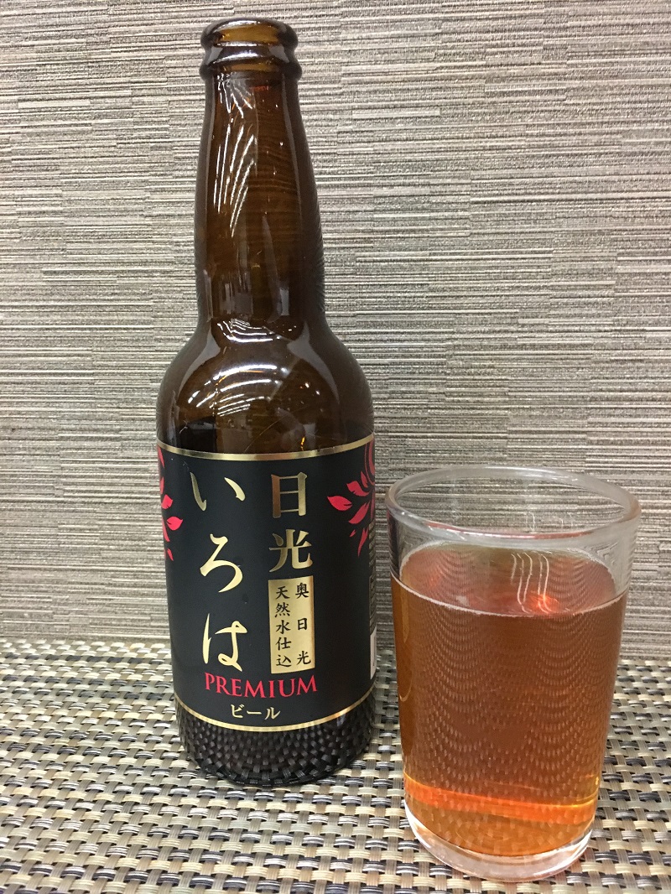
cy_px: 447
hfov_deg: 48.2
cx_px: 336
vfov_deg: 61.6
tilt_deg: -13.3
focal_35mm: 29
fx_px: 749
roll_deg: +2.7
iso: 250
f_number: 2.2
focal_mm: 4.15
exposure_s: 1/15
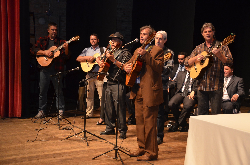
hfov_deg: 33.5
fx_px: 416
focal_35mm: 60
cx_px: 125
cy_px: 82
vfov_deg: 22.5
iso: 1600
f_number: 4.5
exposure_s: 1/60
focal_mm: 40
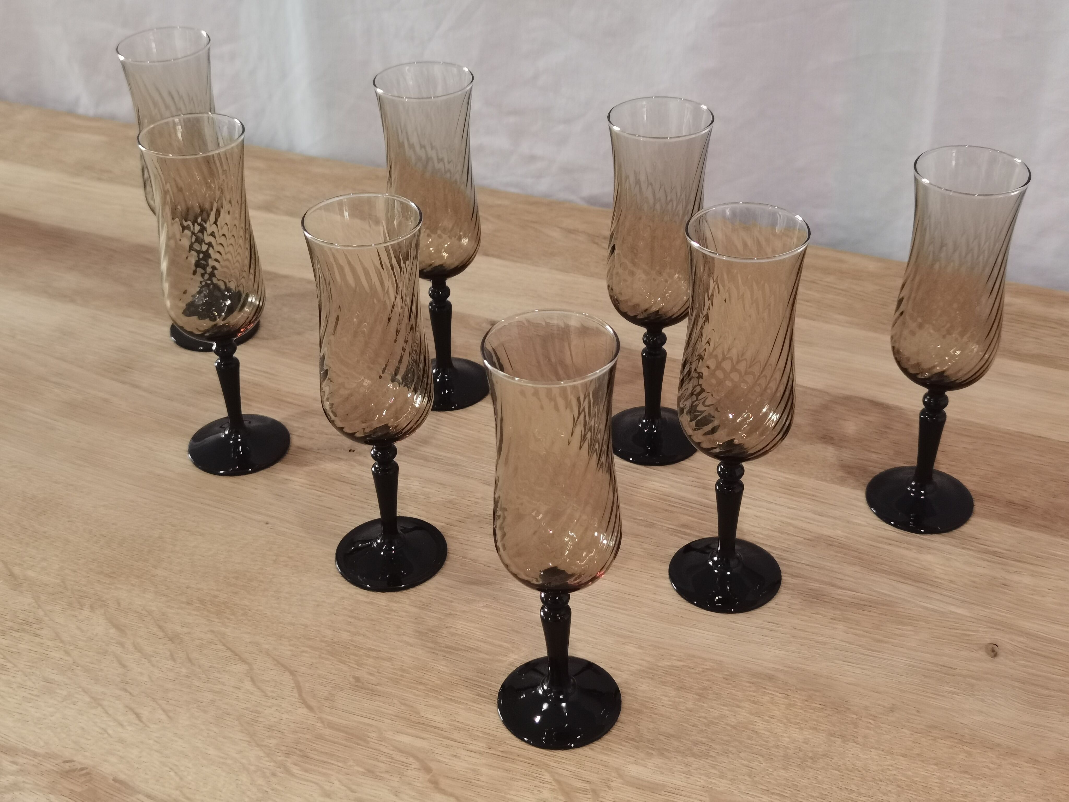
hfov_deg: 42.9
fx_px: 1359
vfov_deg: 32.9
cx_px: 534
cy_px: 401
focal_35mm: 44
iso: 125
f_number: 1.9
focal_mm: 6.71
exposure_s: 1/100
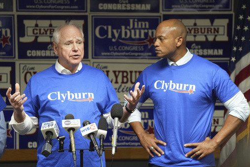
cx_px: 126
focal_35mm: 119
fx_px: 826
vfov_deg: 11.5
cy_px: 84
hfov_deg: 17.2
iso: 2000
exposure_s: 1/160
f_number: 2.8
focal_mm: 117
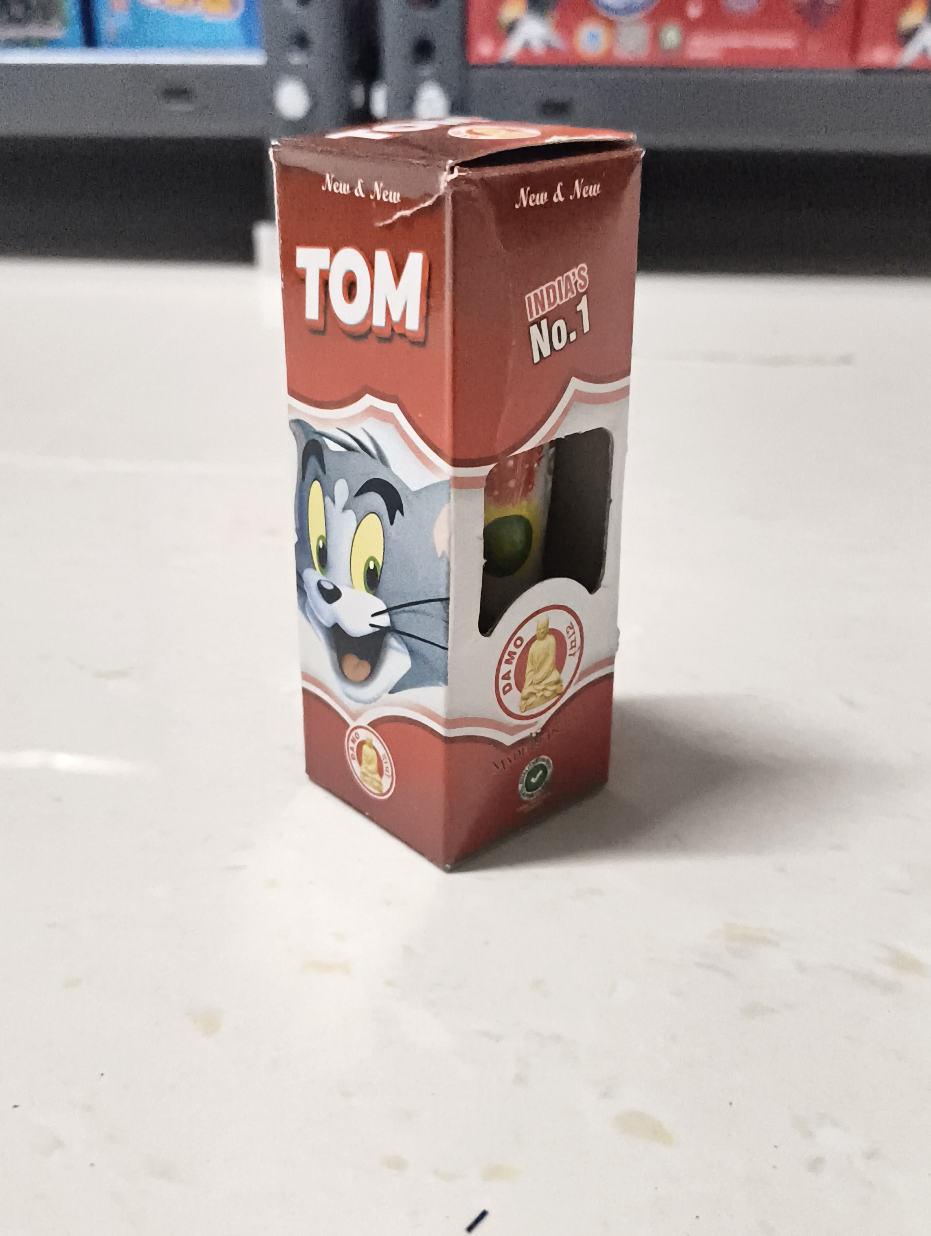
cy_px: 578
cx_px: 473
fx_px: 1323
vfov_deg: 50.0
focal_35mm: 37
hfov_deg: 38.8
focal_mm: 5.56
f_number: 1.87
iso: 6400
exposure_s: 1/60
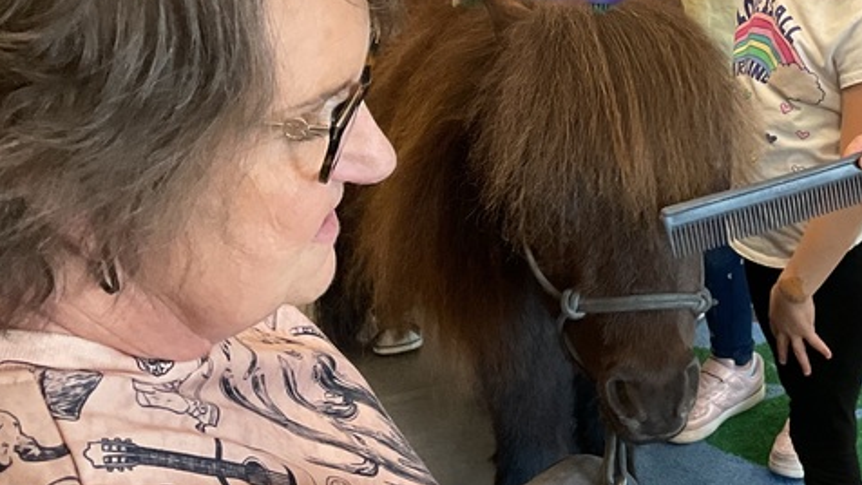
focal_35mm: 68
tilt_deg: -21.2
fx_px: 1555
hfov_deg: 29.2
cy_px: 63
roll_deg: -1.2
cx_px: 838
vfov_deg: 17.5
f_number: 1.8
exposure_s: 1/60
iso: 125
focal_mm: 3
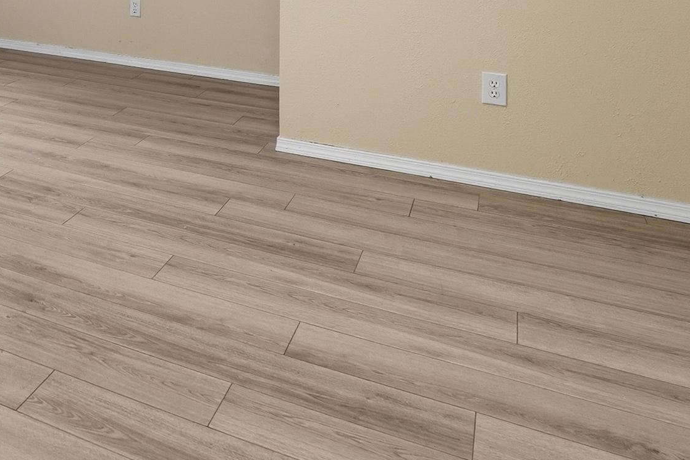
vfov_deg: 26.2
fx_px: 843
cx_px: -76
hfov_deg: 37.1
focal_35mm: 44
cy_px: -129
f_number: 8
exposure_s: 1/20
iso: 100
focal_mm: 16
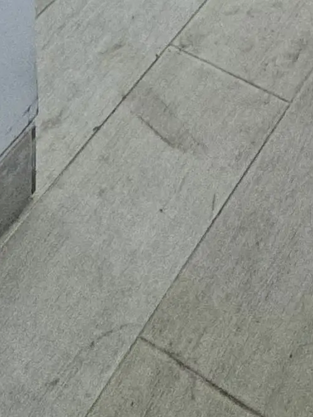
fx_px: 1025
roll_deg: +0.4
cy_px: -832
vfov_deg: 11.6
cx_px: 395
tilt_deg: -1.2
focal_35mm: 85
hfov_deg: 16.5
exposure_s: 1/120
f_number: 2.2
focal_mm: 2.22
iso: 64
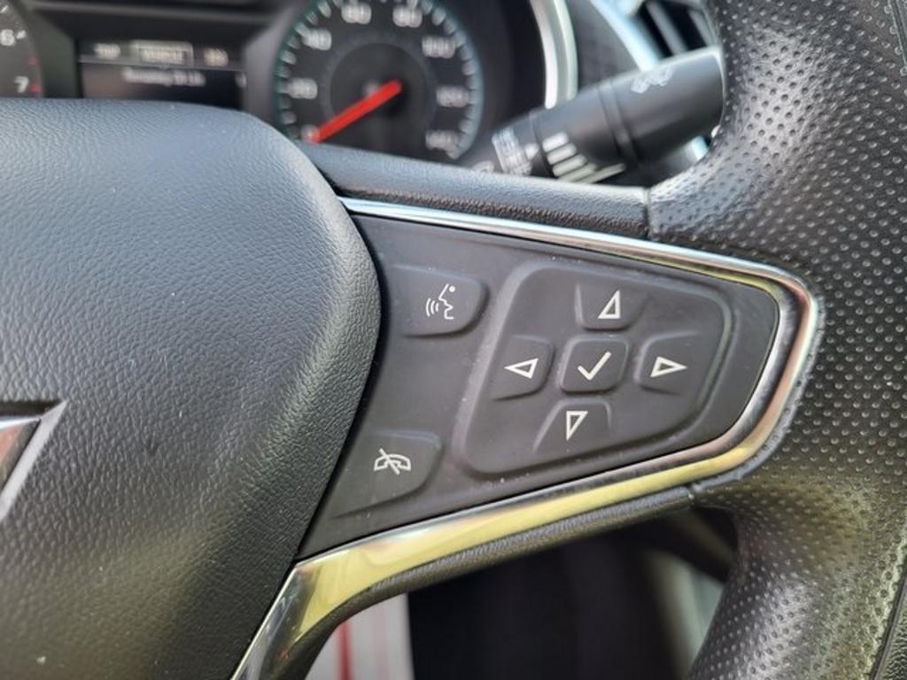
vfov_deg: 53.1
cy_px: 340
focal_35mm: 26
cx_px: 454
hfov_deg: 67.3
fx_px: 681
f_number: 1.8
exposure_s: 1/100
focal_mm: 5.4
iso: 100
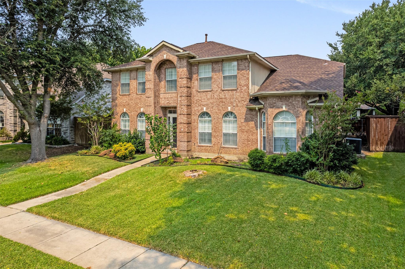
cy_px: 134
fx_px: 247
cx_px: 202
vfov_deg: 57.2
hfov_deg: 78.6
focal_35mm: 22
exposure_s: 1/500
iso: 100
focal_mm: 8.38
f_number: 2.8
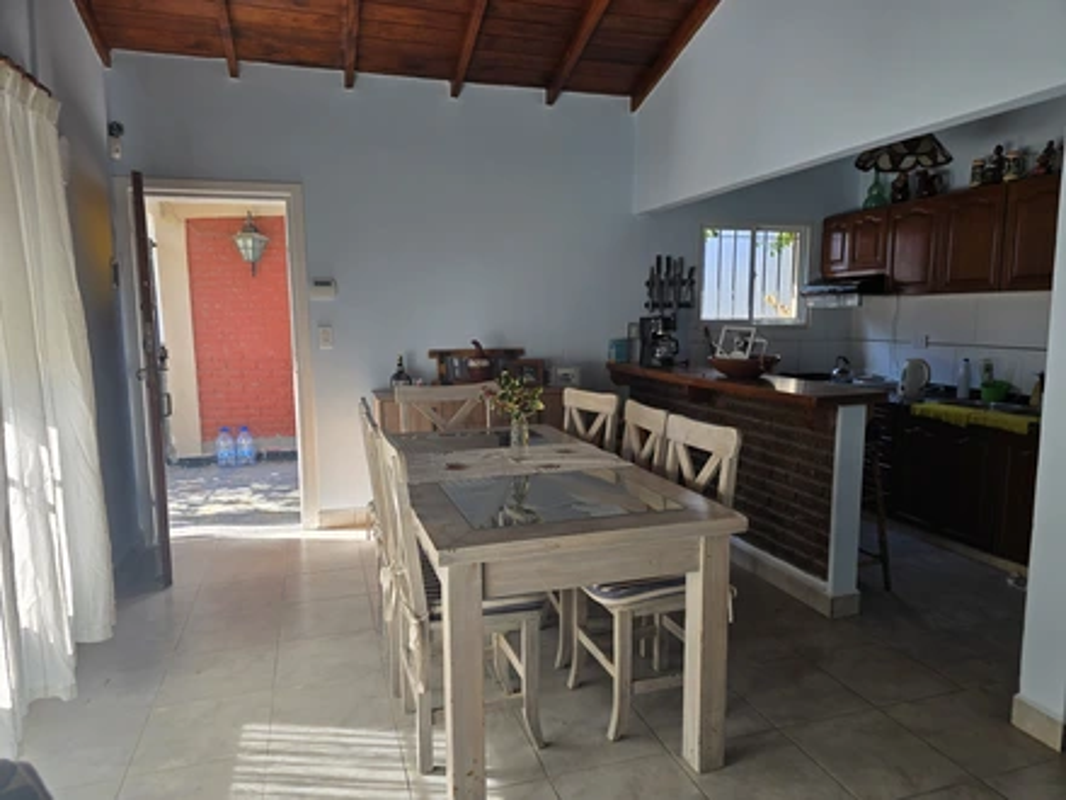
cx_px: 533
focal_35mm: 23
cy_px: 400
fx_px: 708
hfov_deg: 73.9
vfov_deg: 58.9
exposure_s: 1/180
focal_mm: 6.3
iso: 32
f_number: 1.7
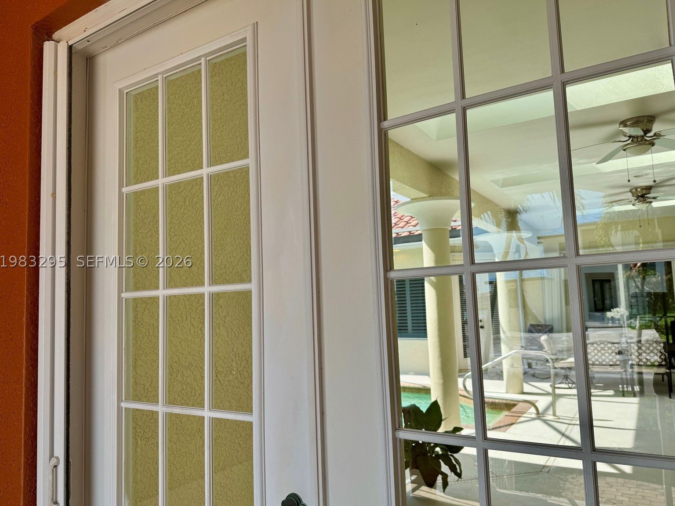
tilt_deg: +3.9
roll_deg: +1.5
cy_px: 261
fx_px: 487
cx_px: 327
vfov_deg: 54.9
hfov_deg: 69.4
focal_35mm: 25
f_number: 1.78
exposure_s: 1/1285
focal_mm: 6.76
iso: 80
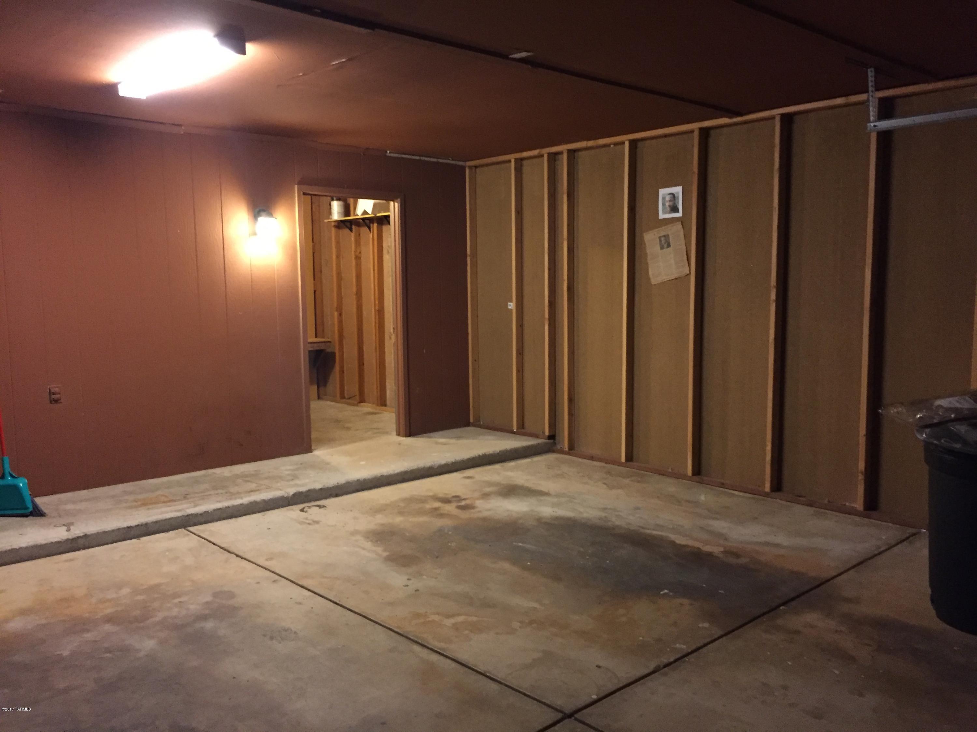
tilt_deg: -6.8
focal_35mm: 29
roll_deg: +0.7
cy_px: 366
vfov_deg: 48.2
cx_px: 488
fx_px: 818
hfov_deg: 61.7
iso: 320
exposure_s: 1/15
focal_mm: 4.15
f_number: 2.2
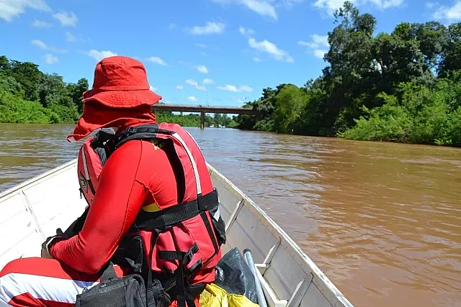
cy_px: 154
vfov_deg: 48.0
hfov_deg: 67.4
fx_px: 346
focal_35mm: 27
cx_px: 230
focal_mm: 18
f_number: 8
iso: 100
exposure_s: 1/250
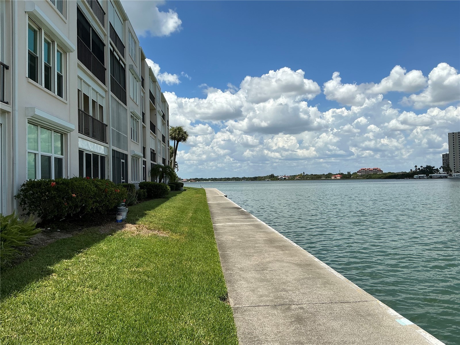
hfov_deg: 63.4
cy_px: 172
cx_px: 230
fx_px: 372
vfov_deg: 49.7
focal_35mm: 28
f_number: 1.8
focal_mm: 3
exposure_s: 1/3322
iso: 25
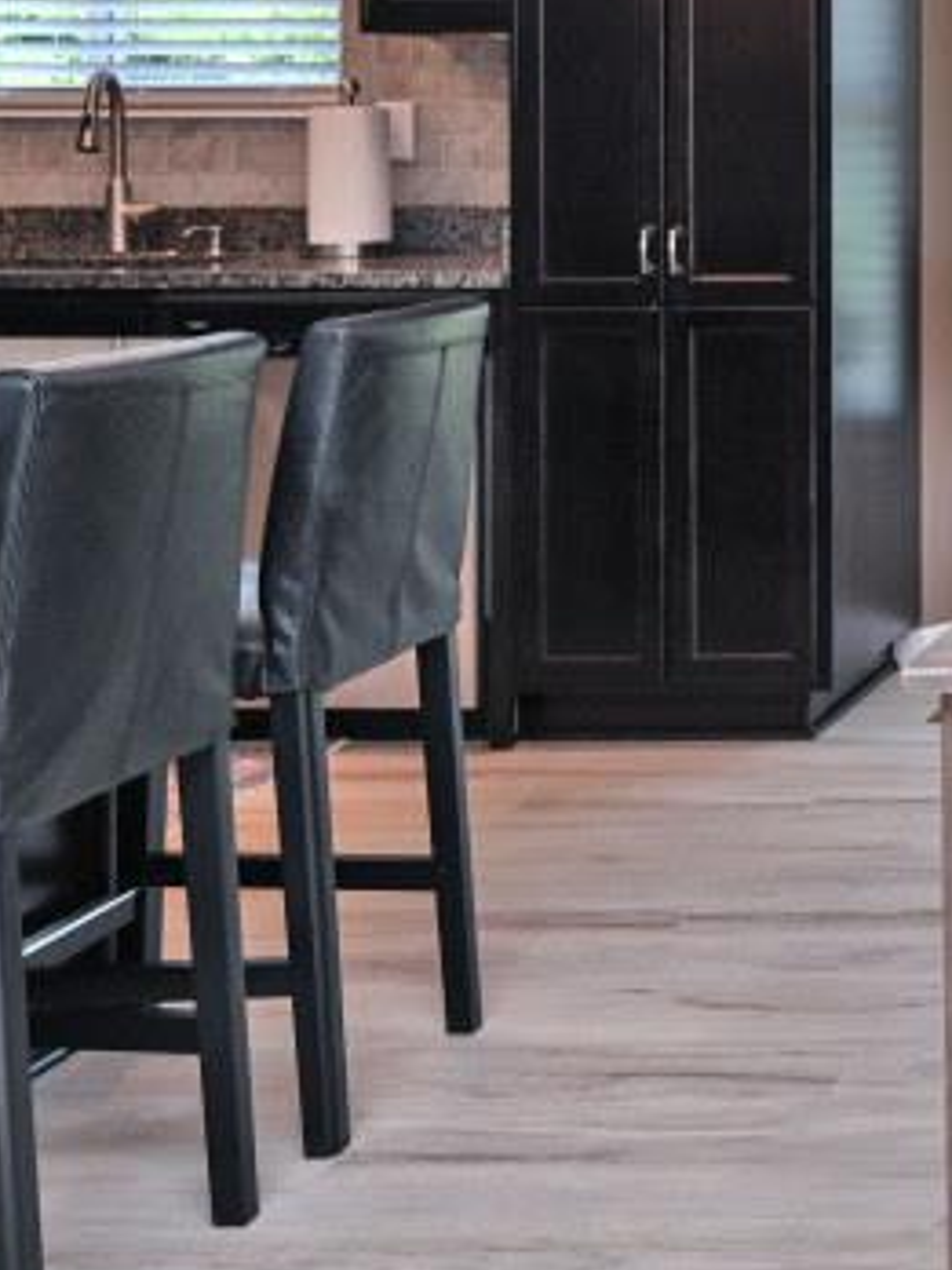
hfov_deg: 20.5
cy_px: 99
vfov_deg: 31.5
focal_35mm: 58
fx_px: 2127
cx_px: 1532
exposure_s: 1/80
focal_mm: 14
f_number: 4.5
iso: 200
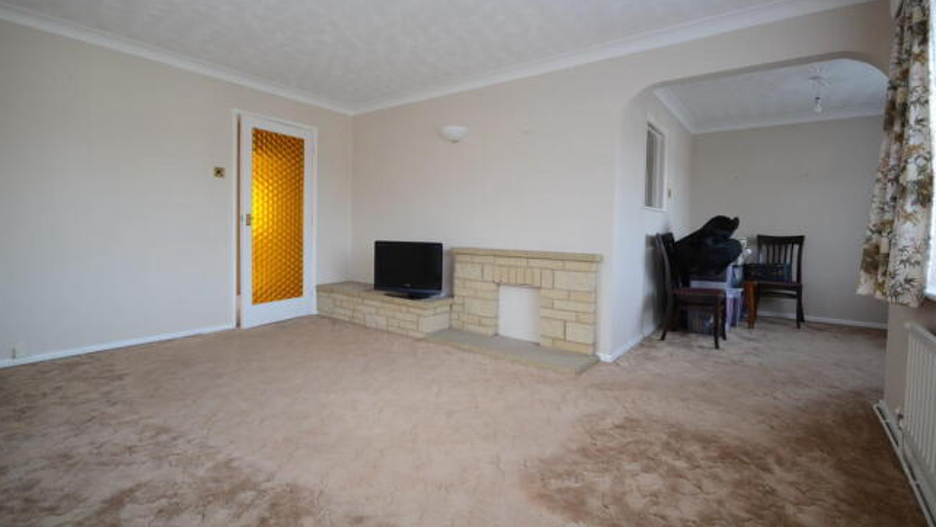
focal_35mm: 16
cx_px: 469
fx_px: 397
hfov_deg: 99.4
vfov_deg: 67.0
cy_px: 241
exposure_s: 1/30
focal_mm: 10
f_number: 4
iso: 250
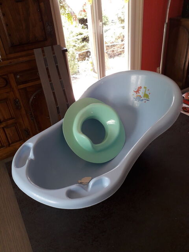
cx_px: 94
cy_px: 126
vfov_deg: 65.3
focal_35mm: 27
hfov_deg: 51.4
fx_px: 197
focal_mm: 3.6
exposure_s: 1/50
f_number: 1.9
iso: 80
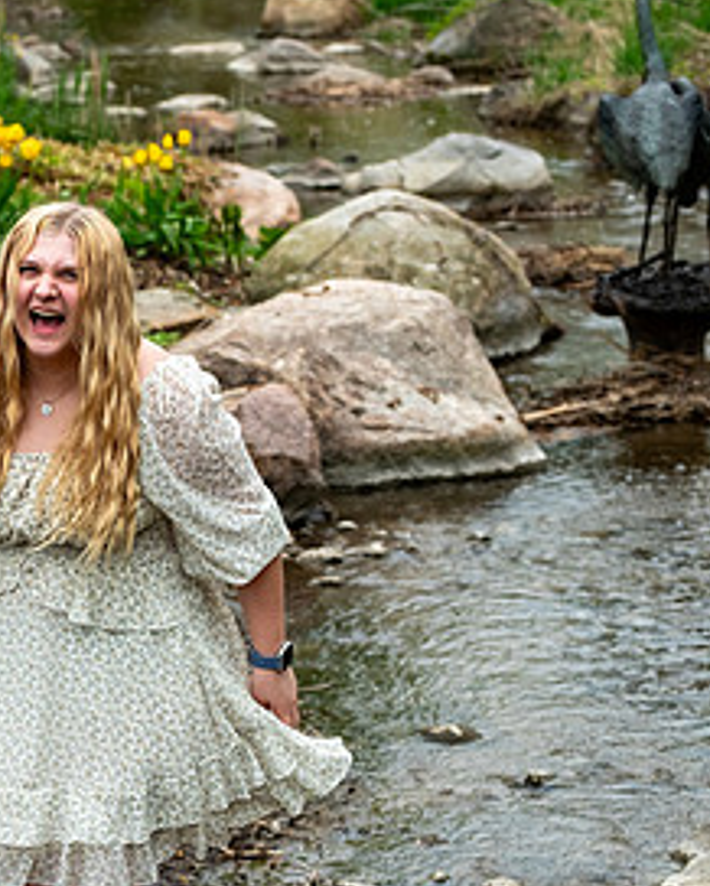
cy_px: 611
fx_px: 3936
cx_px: -143
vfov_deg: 12.8
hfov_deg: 10.1
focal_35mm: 150
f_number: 4
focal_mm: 50
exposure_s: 1/320
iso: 250
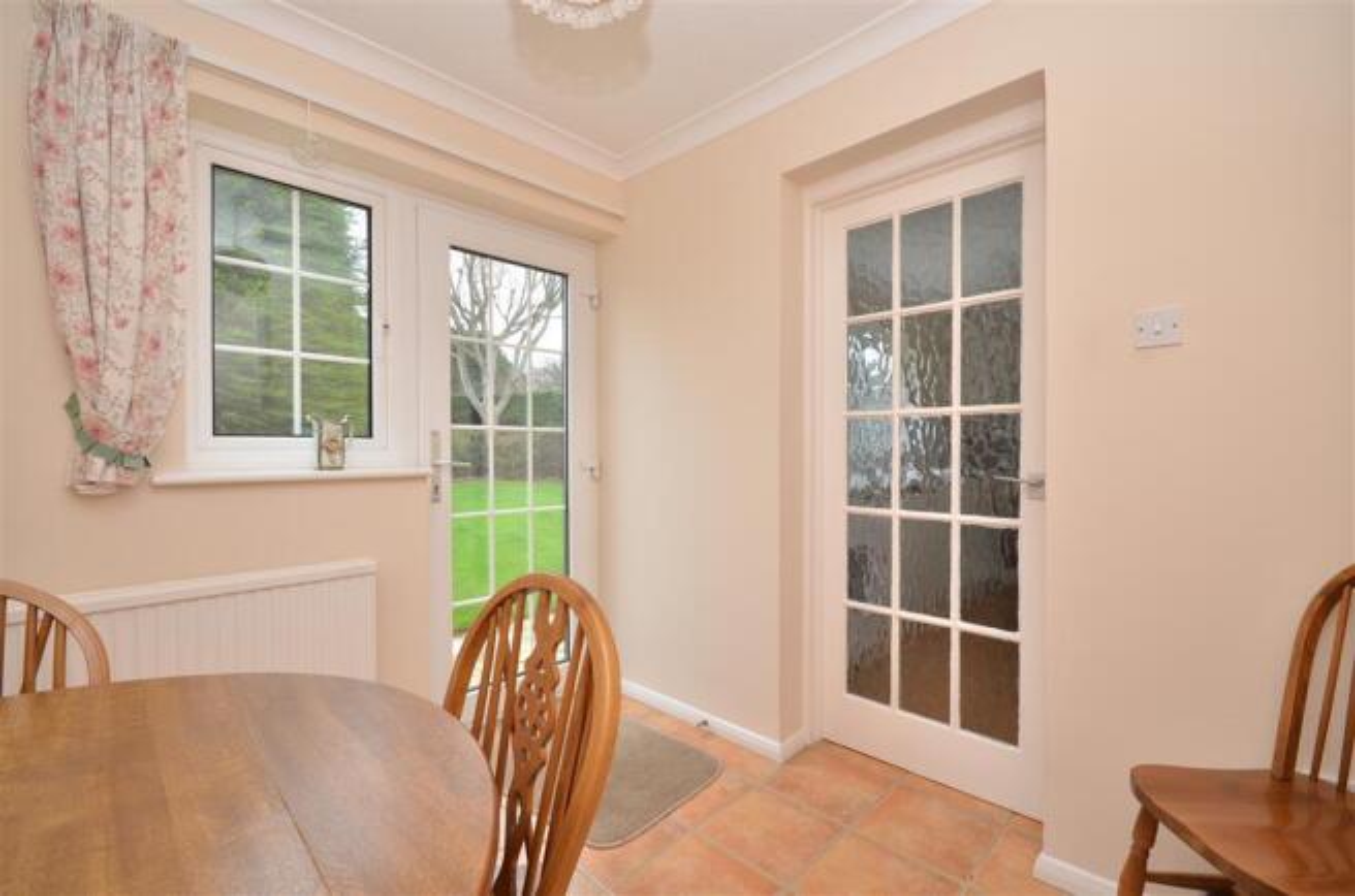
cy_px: 448
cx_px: 678
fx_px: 563
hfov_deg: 100.5
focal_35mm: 15
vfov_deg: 77.0
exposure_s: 1/10
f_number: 9
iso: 640
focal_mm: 10
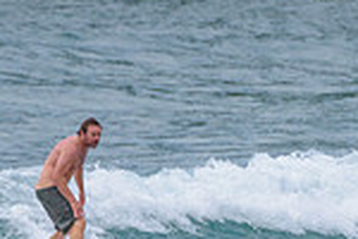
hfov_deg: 0.9
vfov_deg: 0.6
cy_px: 247
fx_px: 23636
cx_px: 40
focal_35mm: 2377
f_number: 5.6
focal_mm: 500
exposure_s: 1/1600
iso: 220
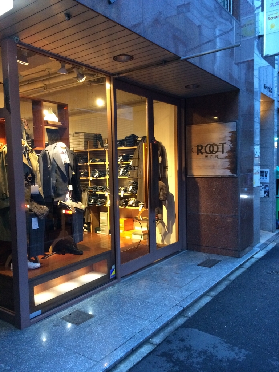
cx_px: 140
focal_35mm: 29
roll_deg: +0.3
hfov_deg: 48.2
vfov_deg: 61.7
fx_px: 312
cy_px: 186
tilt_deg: -3.0
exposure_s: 1/30
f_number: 2.2
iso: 250
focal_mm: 4.15
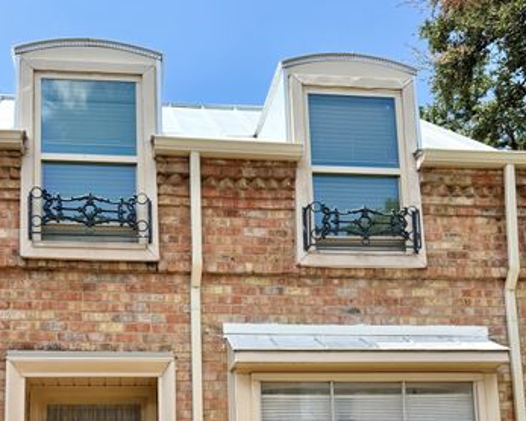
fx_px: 701
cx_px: 208
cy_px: 422
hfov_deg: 40.9
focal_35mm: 45
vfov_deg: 31.0
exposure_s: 1/3279
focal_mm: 6.76
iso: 80
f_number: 1.78
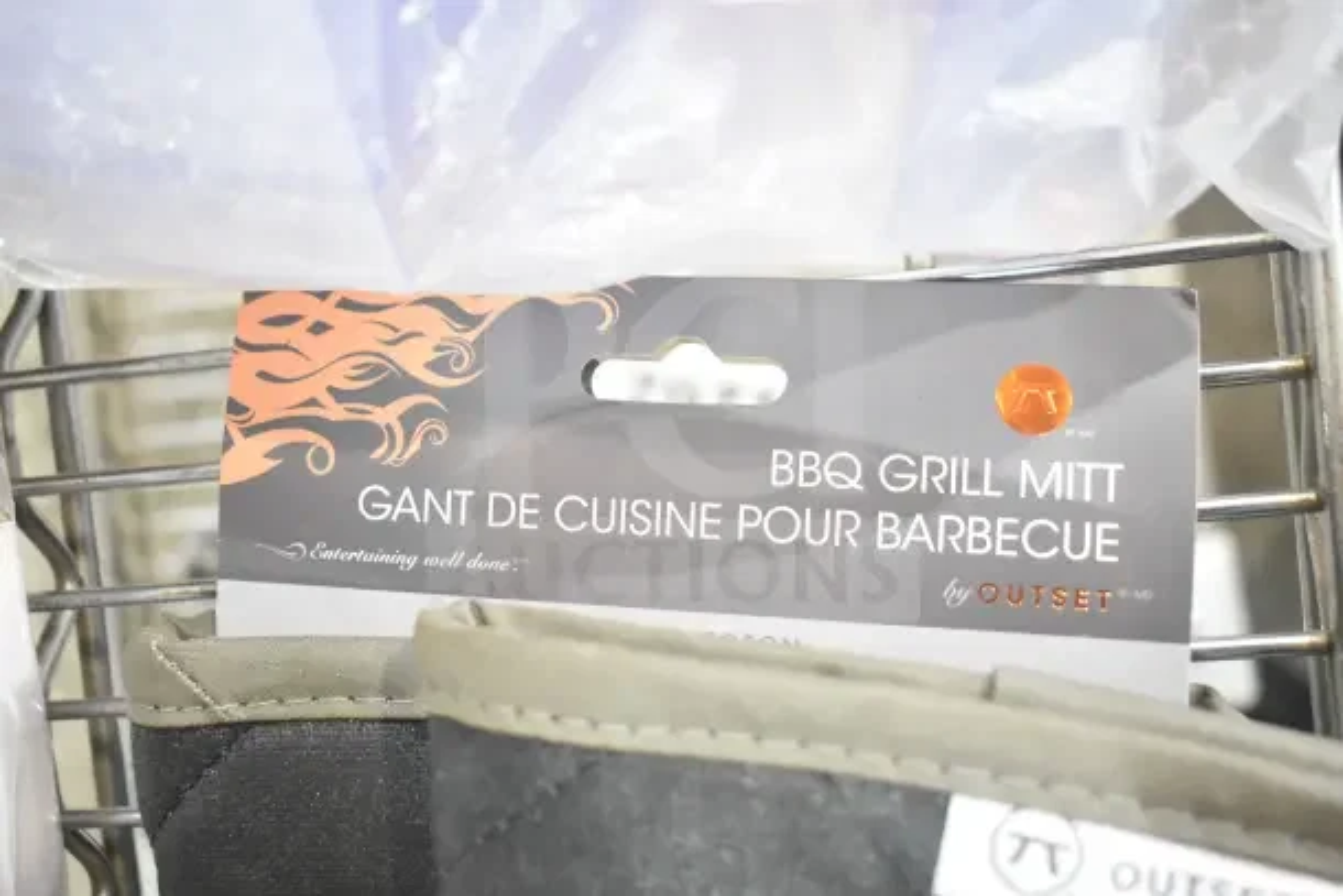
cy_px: 448
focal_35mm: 39
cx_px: 672
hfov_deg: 49.5
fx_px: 1455
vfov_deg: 34.2
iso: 1600
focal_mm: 26
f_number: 4
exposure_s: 1/60
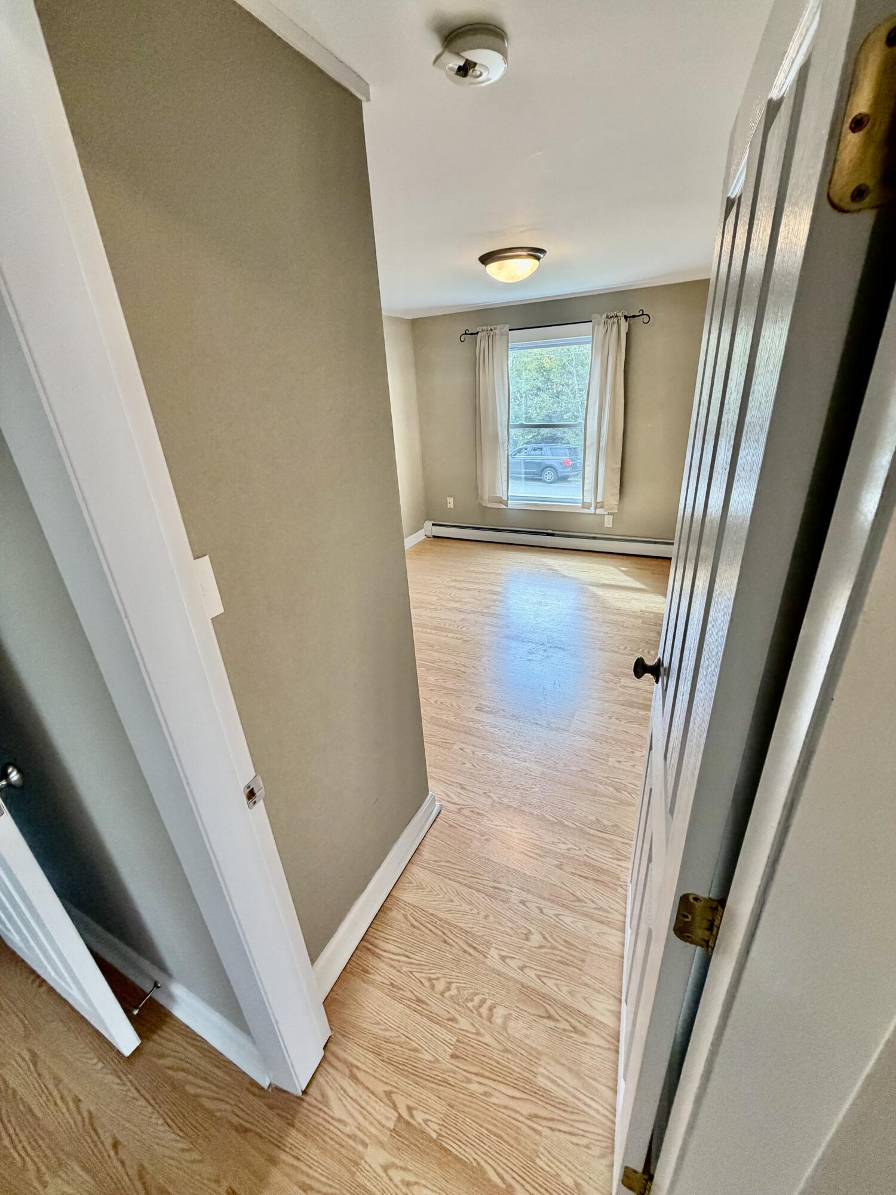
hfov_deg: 85.7
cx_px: 448
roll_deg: +3.2
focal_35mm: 14
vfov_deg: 102.1
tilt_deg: -22.9
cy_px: 598
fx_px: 483
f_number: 2.2
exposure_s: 1/120
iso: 320
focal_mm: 2.22
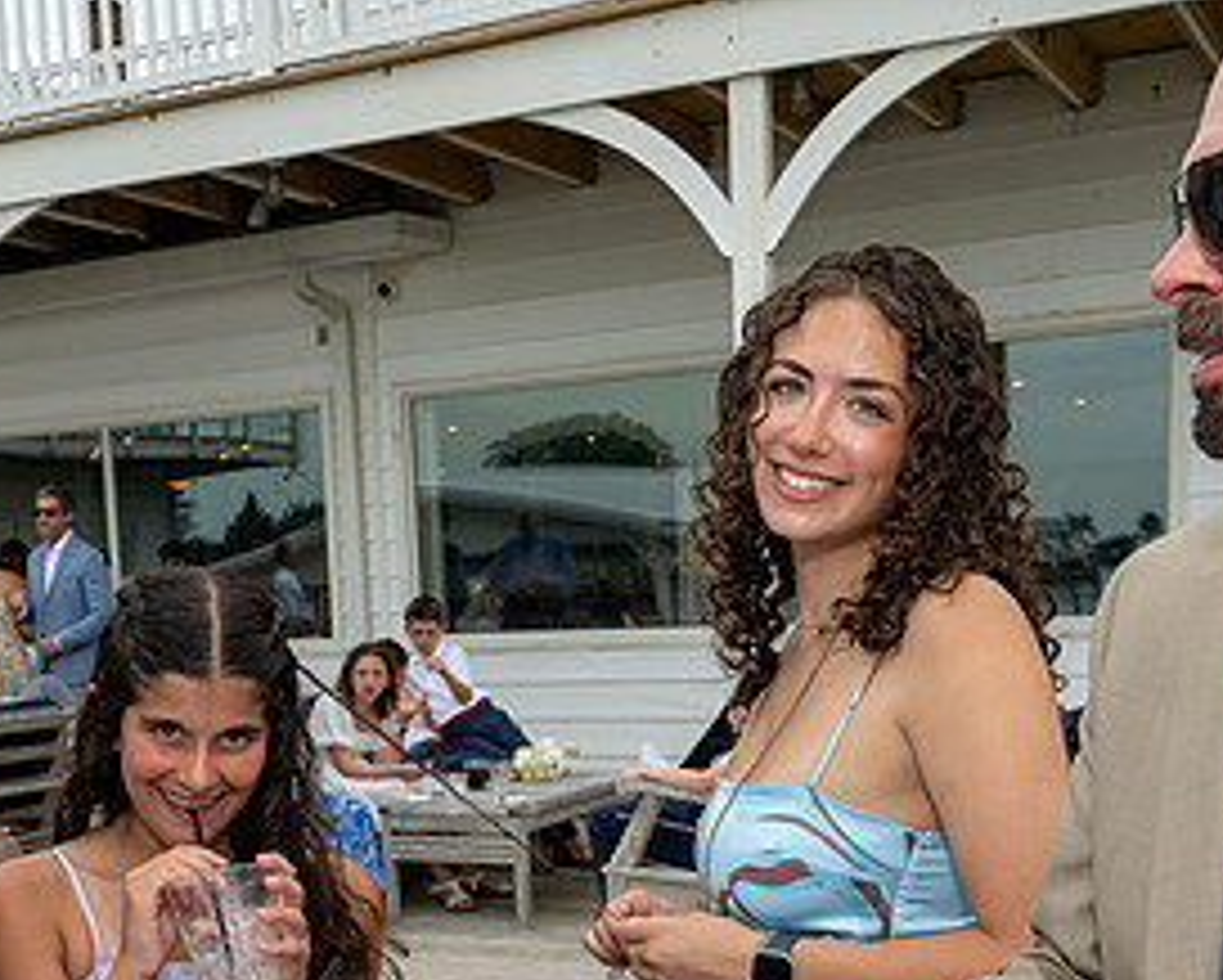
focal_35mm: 51
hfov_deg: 36.5
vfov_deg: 28.7
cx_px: 513
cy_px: 865
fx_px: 1847
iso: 250
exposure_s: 1/250
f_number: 8
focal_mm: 25.5
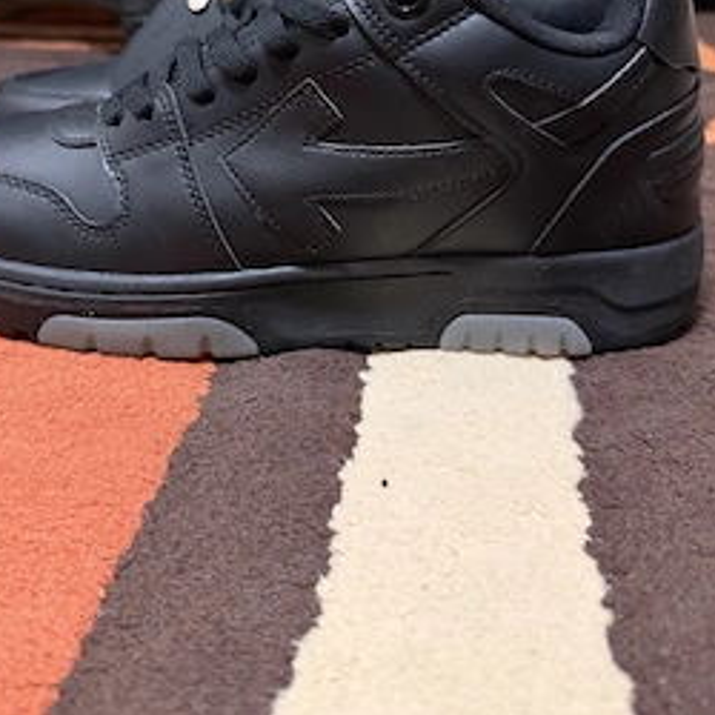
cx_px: 297
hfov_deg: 48.2
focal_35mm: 34
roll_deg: -0.6
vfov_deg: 47.1
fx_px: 795
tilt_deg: -21.3
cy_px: 203
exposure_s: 1/33
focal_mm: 6.76
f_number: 1.78
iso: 800
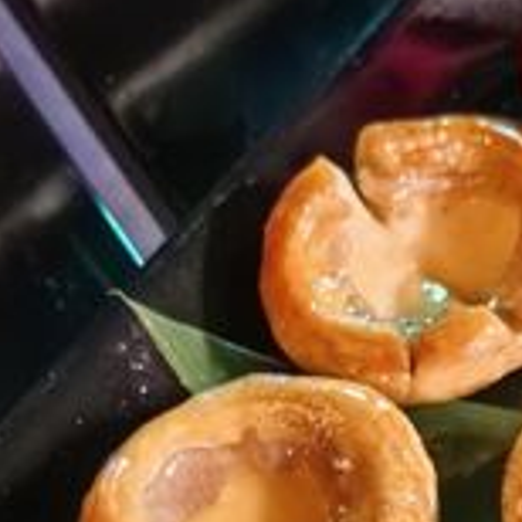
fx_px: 1826
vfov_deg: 15.8
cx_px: 471
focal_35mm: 107
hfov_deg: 16.1
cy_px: 590
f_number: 2
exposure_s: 1/25
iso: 640
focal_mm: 5.75
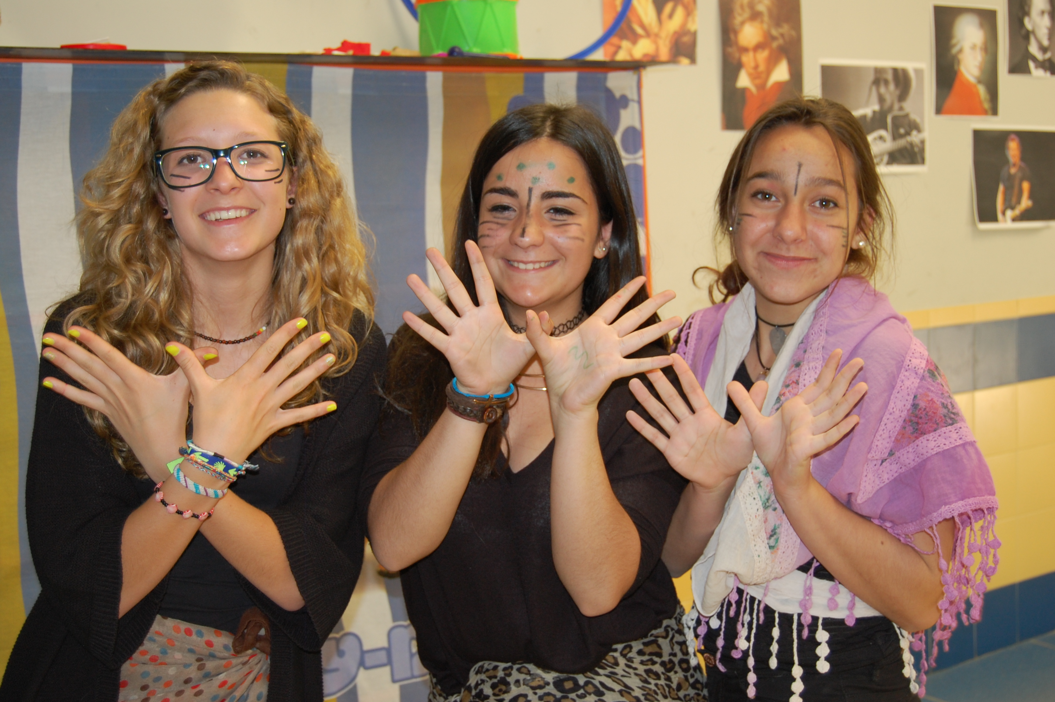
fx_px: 1405
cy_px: 351
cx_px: 528
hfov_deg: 41.1
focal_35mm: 48
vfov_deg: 28.0
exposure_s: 1/60
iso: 400
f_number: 4.5
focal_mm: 32
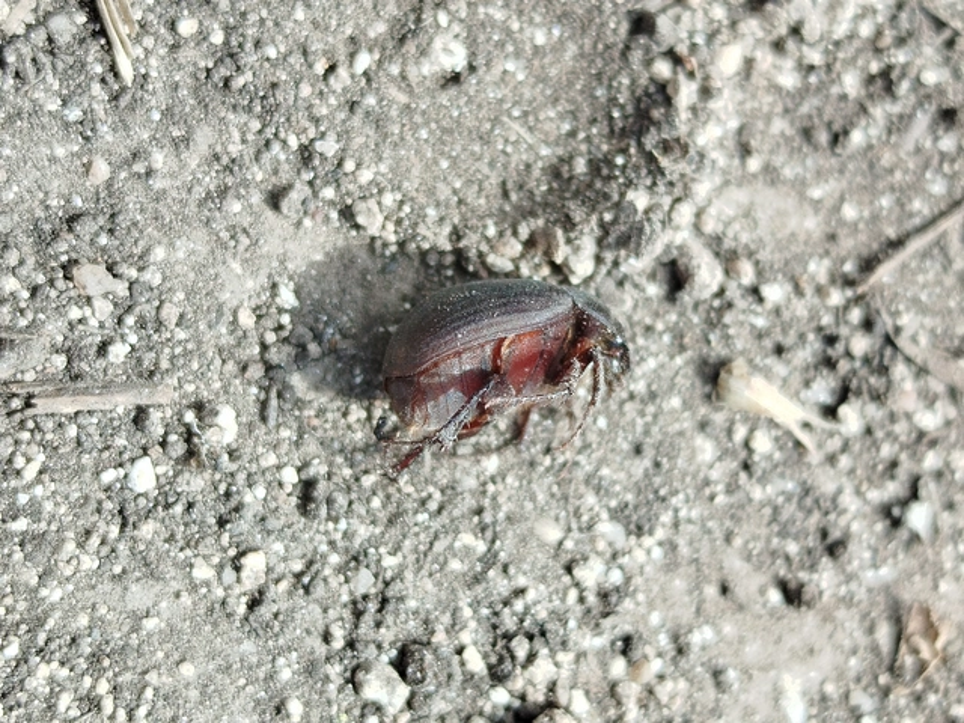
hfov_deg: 61.7
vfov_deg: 48.2
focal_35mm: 29
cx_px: 482
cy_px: 362
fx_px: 808
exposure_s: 1/201
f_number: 1.7
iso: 50
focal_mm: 5.31
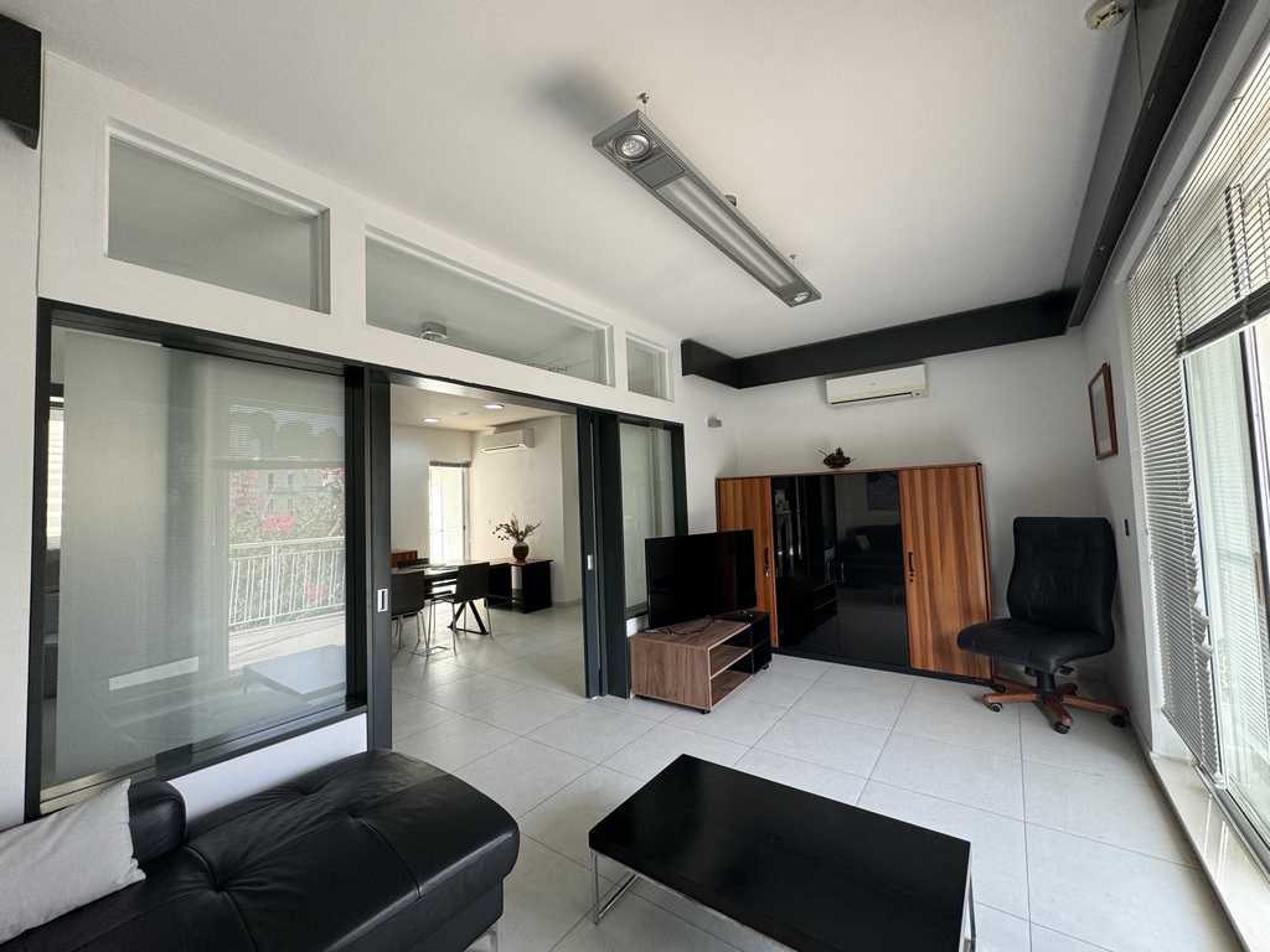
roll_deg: +1.5
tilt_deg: +2.6
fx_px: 514
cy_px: 476
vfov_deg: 85.7
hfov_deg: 102.1
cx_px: 635
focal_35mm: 14
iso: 100
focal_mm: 2.22
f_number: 2.2
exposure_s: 1/99
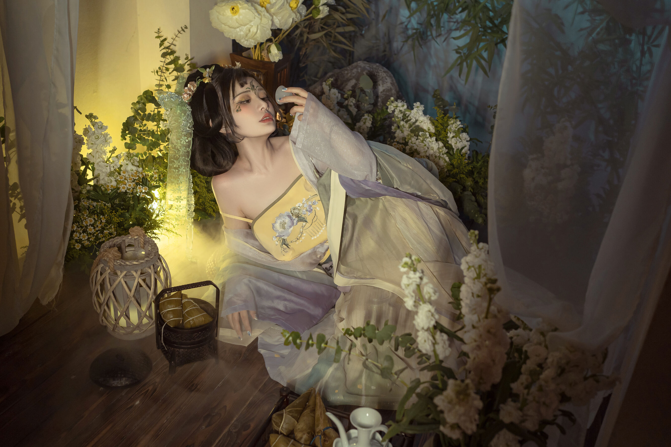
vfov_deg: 37.9
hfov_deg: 54.4
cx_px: 336
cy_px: 224
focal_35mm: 35
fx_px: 652
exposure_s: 1/60
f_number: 3.5
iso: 640
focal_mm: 35
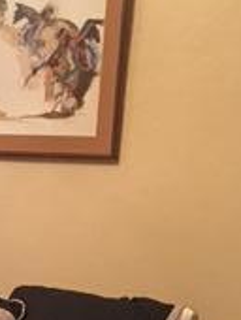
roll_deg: +0.3
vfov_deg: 17.1
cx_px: -168
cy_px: 403
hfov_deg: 12.6
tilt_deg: -13.6
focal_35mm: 109
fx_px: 1009
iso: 64
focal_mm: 4.15
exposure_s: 1/4
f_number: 2.2
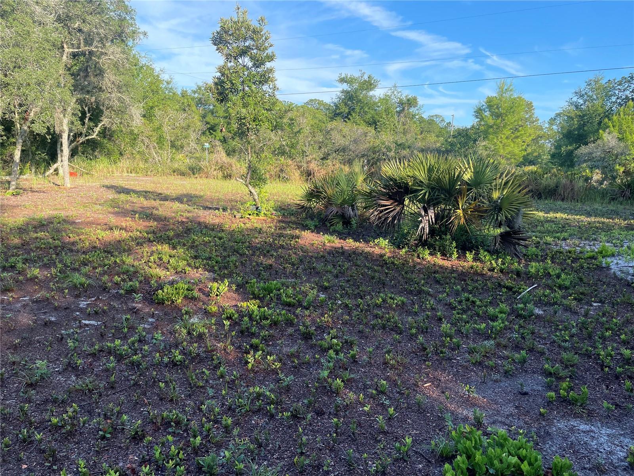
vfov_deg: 53.1
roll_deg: -1.1
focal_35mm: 26
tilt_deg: -9.6
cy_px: 238
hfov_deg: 67.3
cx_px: 317
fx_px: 476
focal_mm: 4.2
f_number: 1.6
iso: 50
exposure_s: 1/947
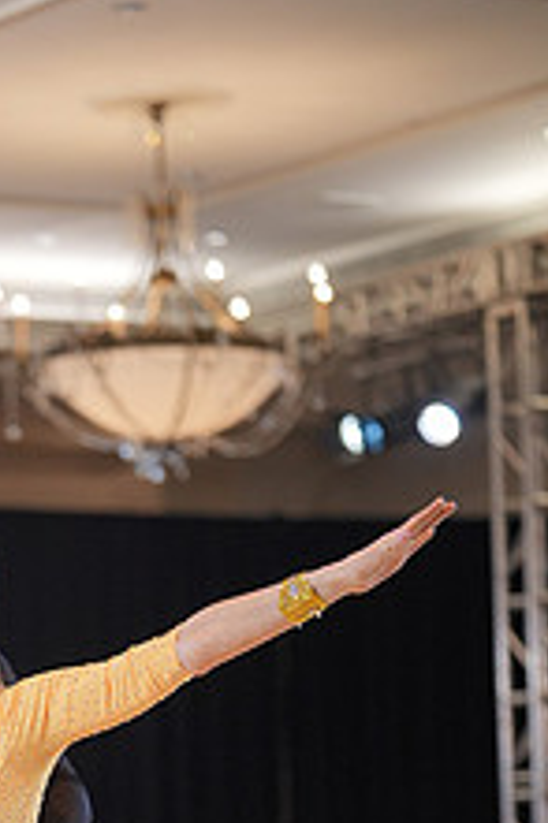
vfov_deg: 11.4
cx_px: -99
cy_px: 1061
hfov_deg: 7.7
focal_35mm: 176
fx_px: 4025
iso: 1000
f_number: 2
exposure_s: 1/500
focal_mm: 67
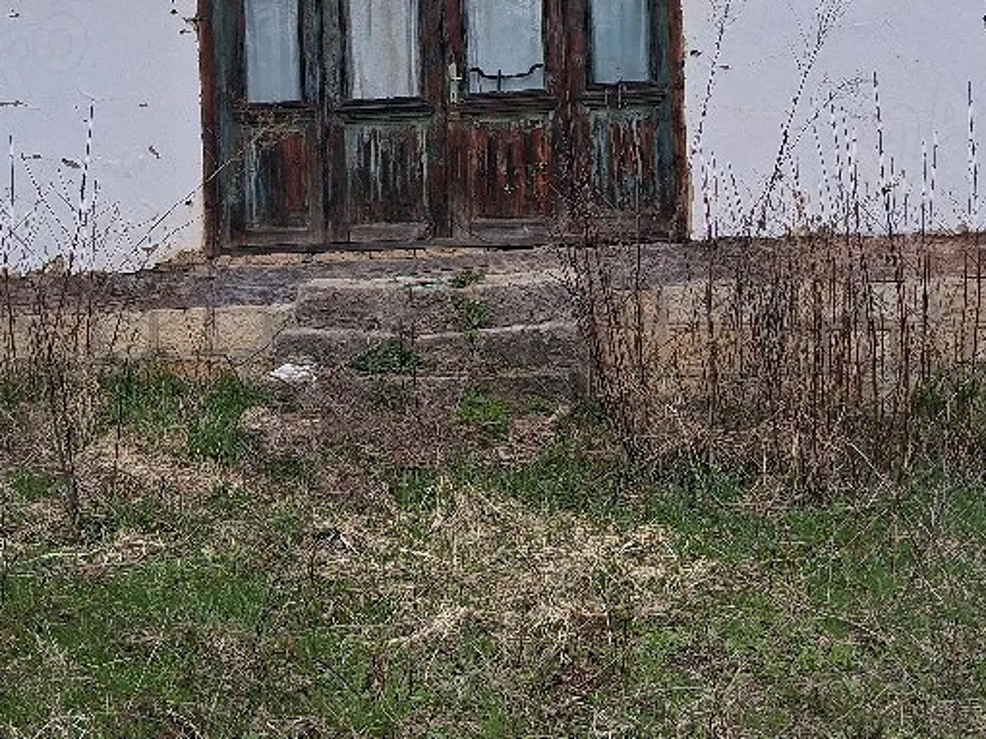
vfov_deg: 28.1
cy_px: 182
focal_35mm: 51
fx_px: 1452
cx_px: 508
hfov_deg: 37.5
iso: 25
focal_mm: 3.98
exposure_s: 1/200
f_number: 1.8
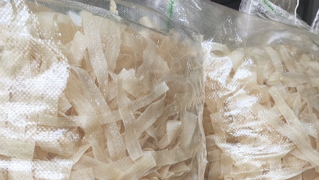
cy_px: 150
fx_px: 406
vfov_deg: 24.5
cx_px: 120
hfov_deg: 42.6
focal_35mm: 48
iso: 61
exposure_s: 1/60
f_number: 1.8
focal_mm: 4.68
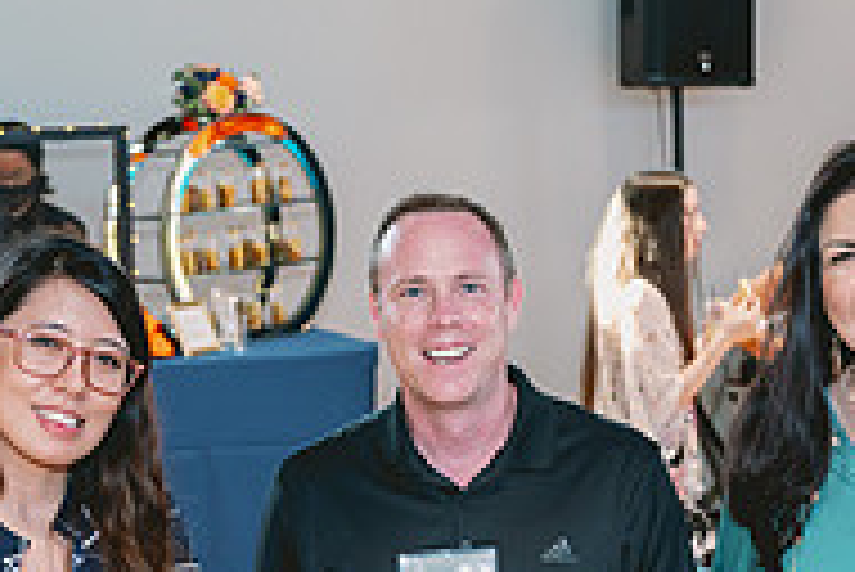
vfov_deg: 11.1
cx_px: 557
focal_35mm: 123
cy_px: 491
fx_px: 2923
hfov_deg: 16.6
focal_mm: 40
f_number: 4
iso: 1000
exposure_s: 1/160
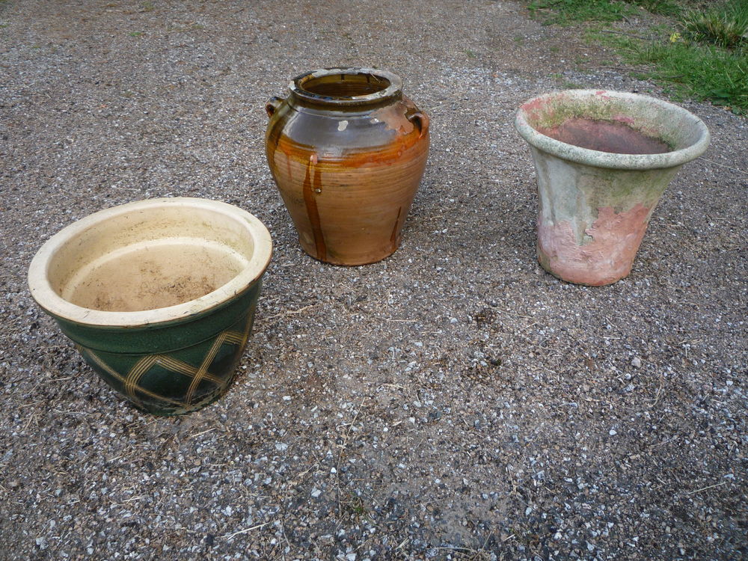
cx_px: 374
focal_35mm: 30
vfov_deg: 46.8
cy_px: 280
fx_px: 648
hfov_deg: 60.0
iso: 100
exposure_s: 1/80
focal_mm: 5.2
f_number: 3.3
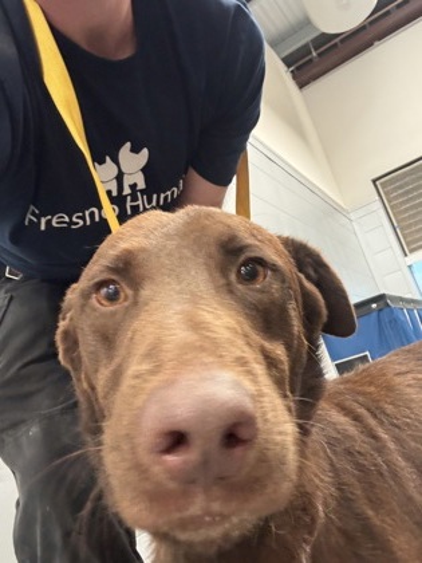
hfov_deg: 46.8
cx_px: 211
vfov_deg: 60.0
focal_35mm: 30
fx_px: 488
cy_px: 282
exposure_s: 1/30
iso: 500
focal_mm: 2.69
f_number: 1.9
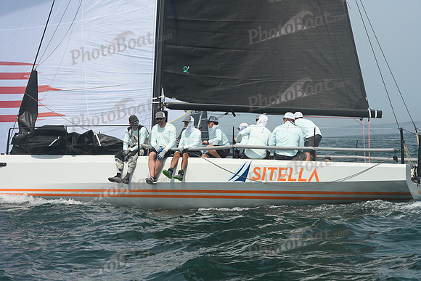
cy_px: 140
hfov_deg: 22.6
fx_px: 1053
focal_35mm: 90
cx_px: 210
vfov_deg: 15.2
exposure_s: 1/1250
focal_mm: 90
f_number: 8
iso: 320
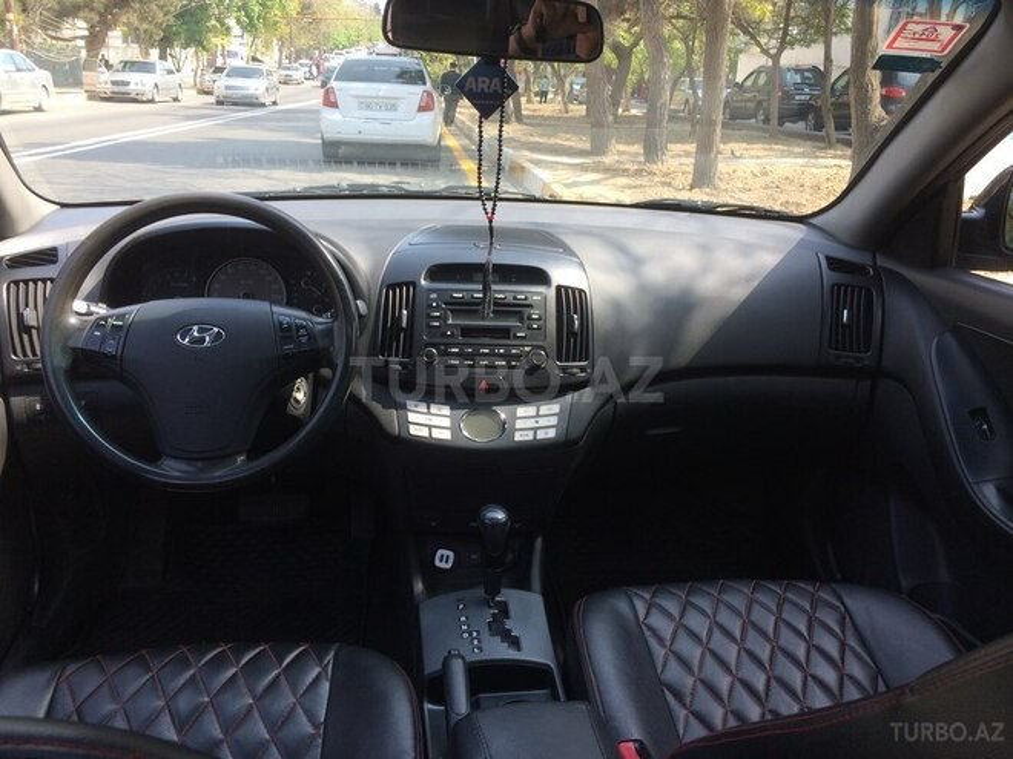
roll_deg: -3.0
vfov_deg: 48.2
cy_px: 380
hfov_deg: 61.7
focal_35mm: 29
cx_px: 506
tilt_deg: -21.2
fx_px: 849
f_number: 2.2
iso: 32
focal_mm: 4.15
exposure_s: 1/246
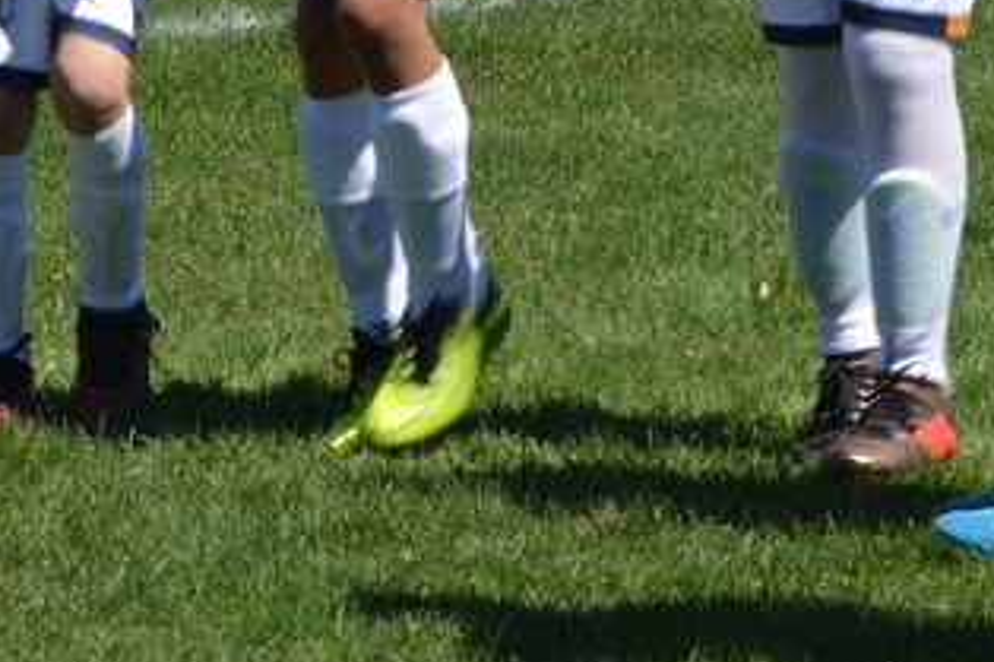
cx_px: 374
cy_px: -689
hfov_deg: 5.8
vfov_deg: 3.8
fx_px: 9852
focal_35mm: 357
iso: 250
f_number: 22
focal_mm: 70
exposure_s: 1/80
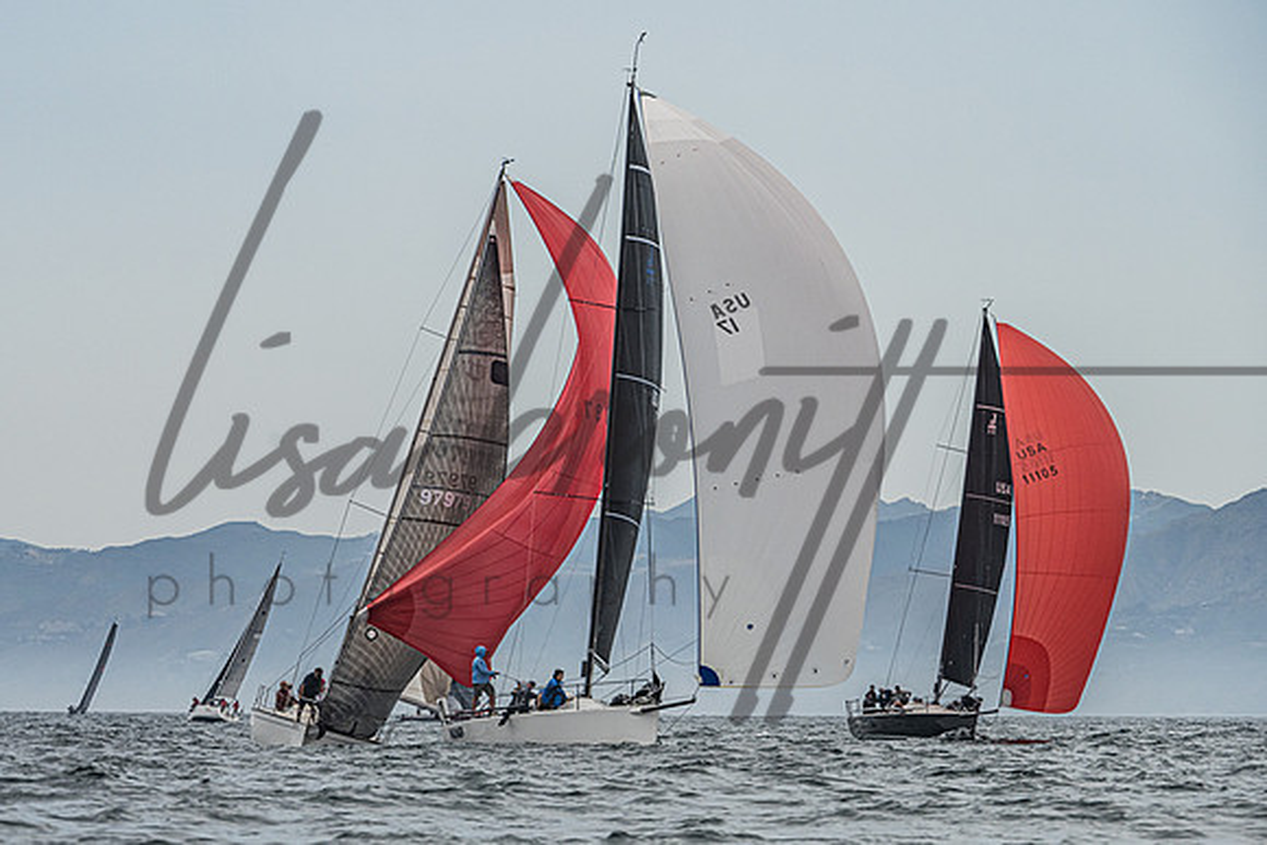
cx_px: 587
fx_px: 8631
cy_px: 394
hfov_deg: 8.4
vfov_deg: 5.6
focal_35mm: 245
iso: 400
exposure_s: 1/3200
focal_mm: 185
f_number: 8
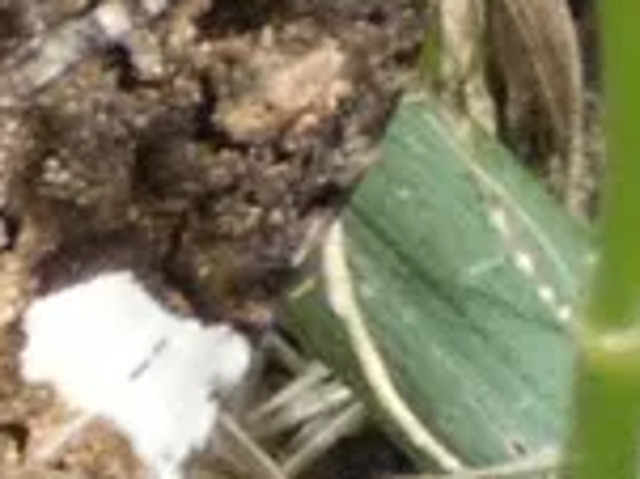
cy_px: 13
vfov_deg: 2.9
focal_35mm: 517
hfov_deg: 3.8
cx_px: 165
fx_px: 9551
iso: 200
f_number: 5.1
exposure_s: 1/80
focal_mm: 21.9
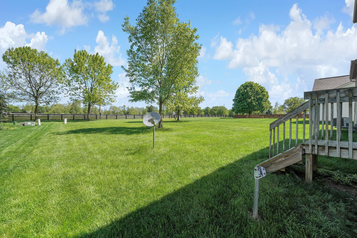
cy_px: 119
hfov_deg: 104.3
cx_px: 178
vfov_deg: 81.2
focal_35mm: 14
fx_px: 139
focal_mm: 14
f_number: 6.3
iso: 200
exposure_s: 1/320
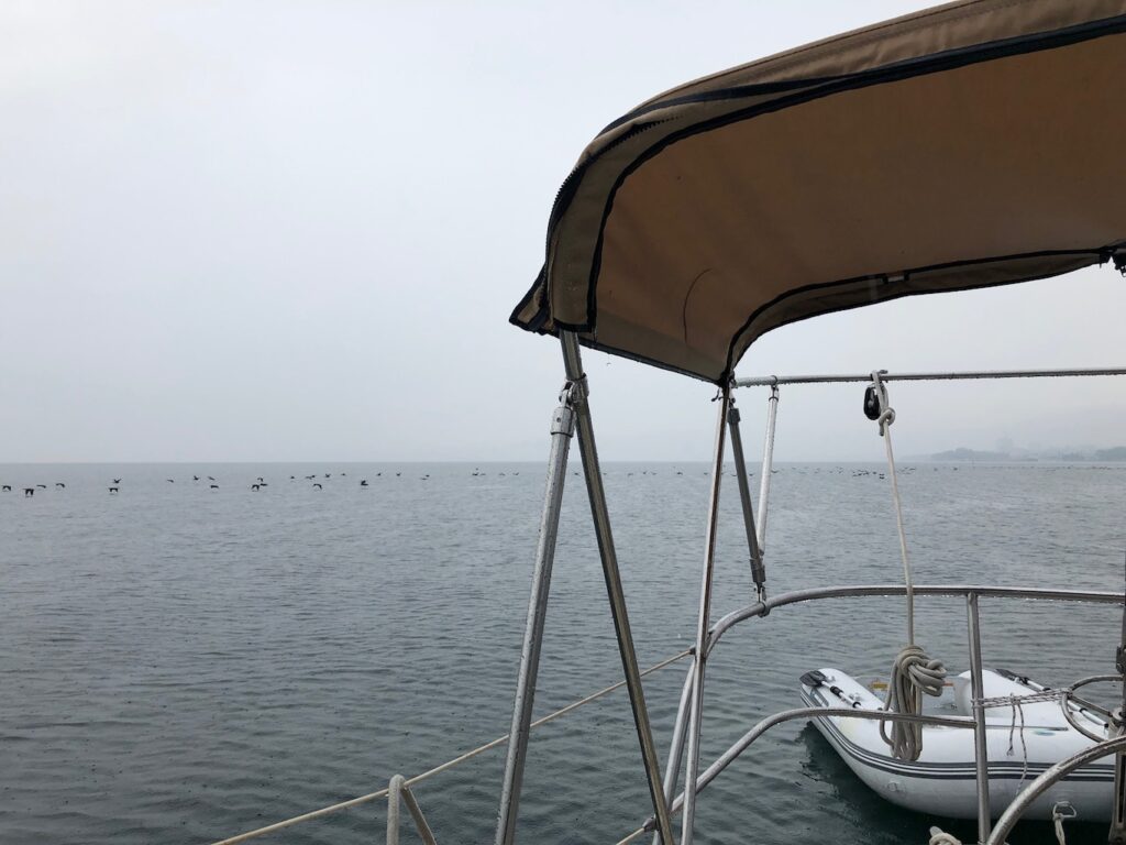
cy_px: 422
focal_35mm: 28
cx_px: 563
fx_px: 911
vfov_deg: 49.7
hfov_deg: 63.4
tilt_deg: +2.0
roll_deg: +1.1
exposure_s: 1/421
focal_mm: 4
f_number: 1.8
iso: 20
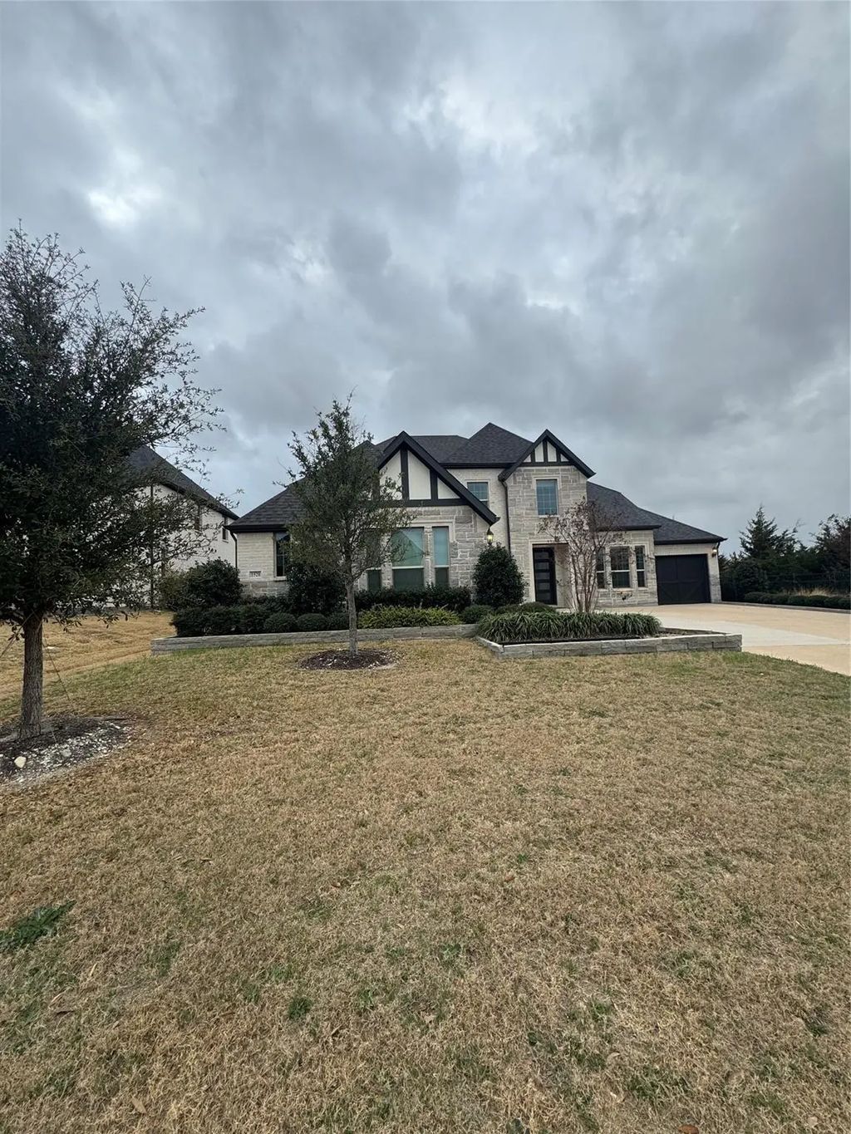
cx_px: 426
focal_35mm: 14
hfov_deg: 85.7
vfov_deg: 102.1
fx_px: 459
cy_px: 567
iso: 50
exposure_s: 1/968
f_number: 2.2
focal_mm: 2.22
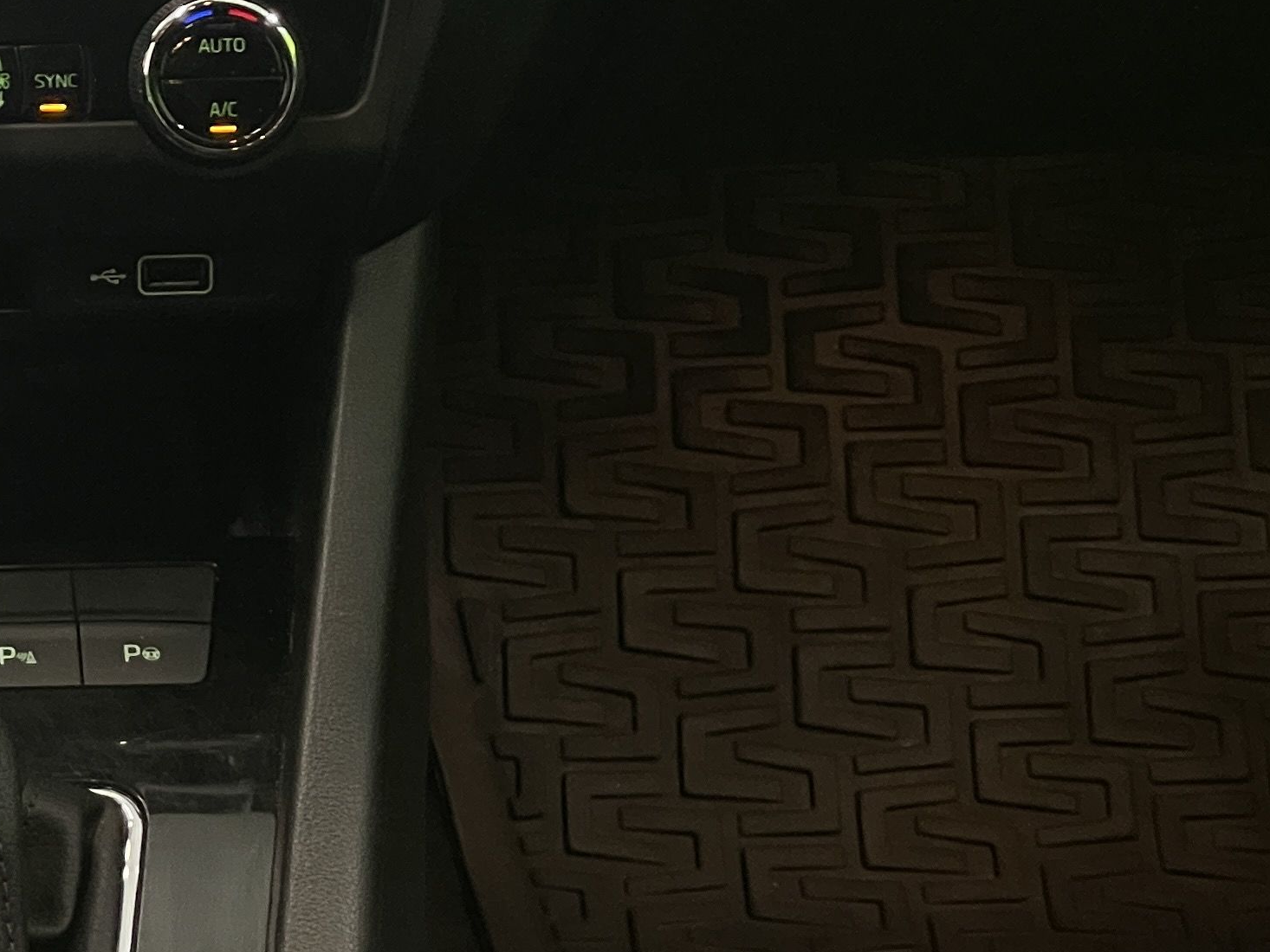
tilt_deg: -21.7
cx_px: -136
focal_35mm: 143
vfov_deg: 10.3
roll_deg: +0.5
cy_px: -46
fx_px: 5247
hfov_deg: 13.5
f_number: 2
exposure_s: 1/50
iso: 250
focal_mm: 6
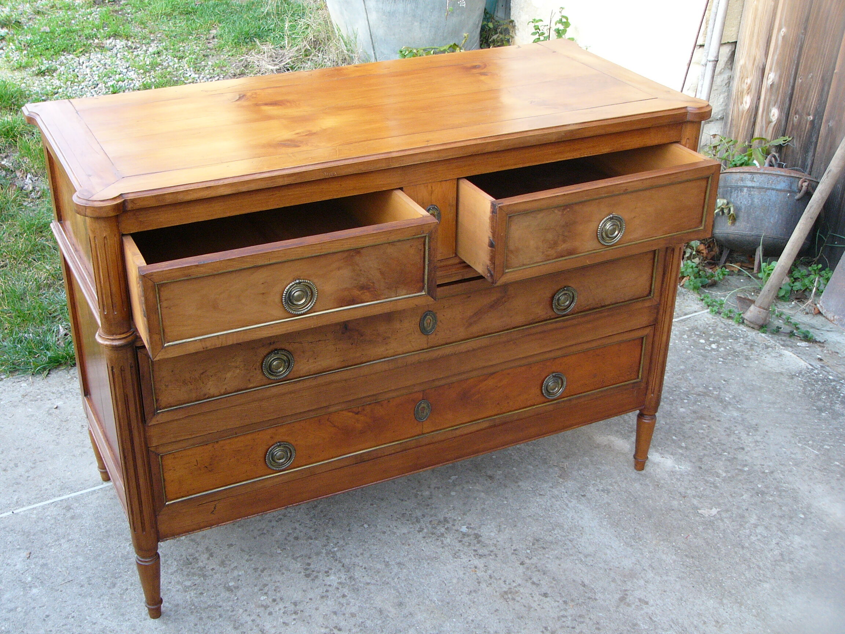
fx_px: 1098
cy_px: 317
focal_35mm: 45
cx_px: 422
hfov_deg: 42.1
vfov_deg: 32.2
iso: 150
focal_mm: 7.5
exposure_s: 1/60
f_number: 2.8
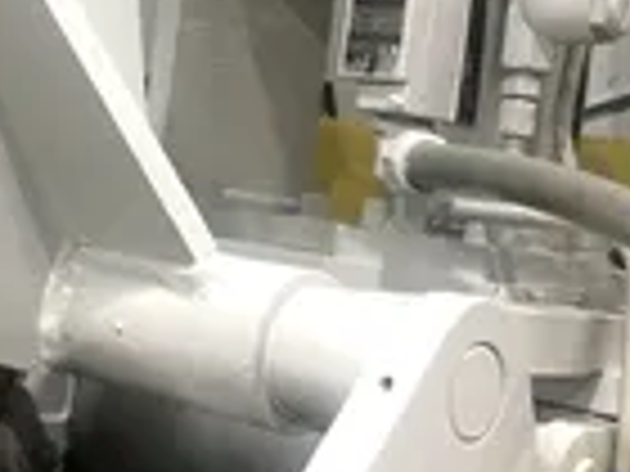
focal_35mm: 80
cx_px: 140
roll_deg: +2.8
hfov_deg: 24.1
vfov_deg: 18.3
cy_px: 135
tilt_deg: -11.3
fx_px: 1456
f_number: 1.8
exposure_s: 1/30
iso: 40
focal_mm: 4
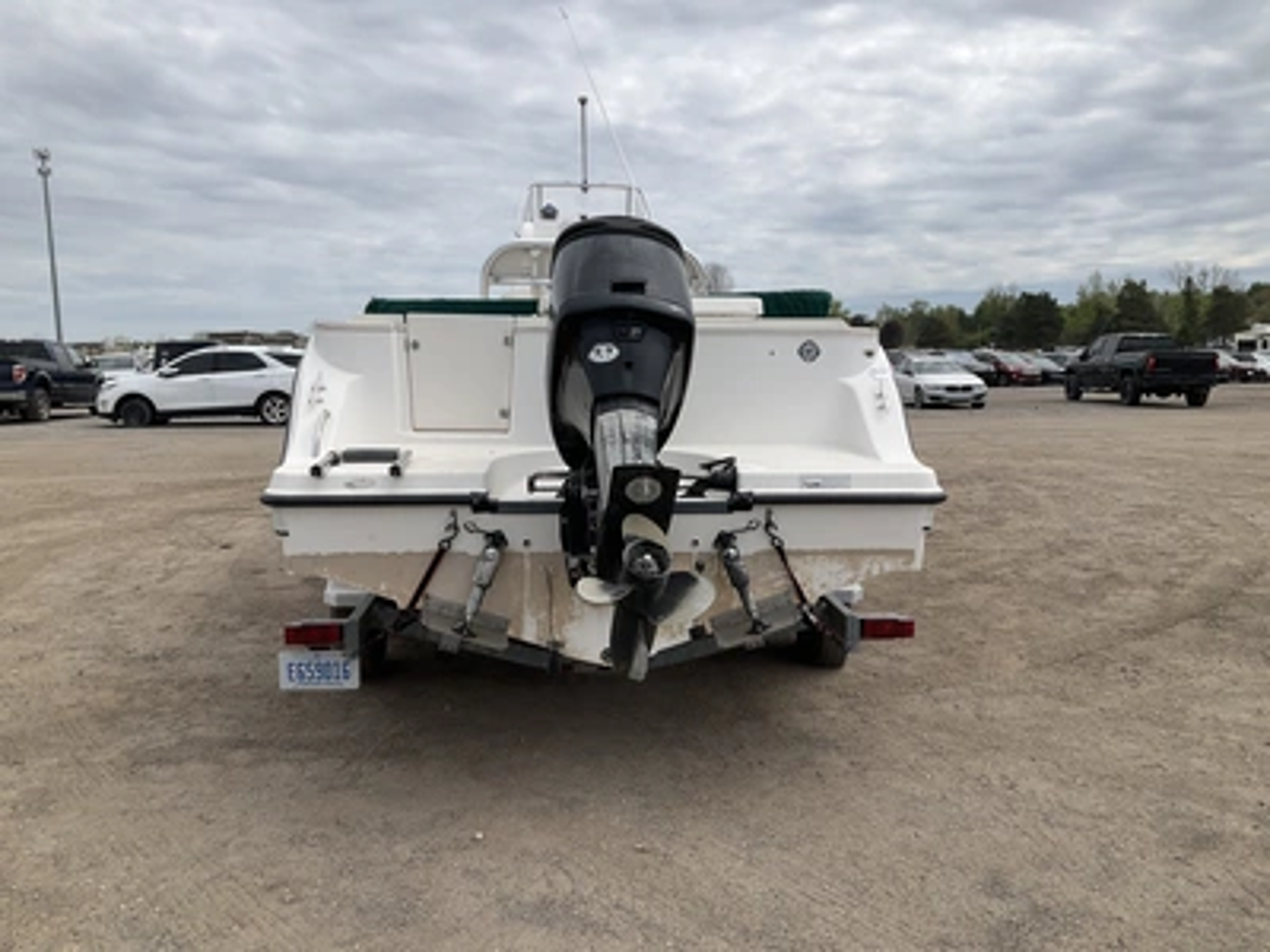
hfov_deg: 61.7
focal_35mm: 29
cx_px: 635
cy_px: 476
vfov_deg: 48.2
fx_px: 1064
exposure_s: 1/2538
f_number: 1.8
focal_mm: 3
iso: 25
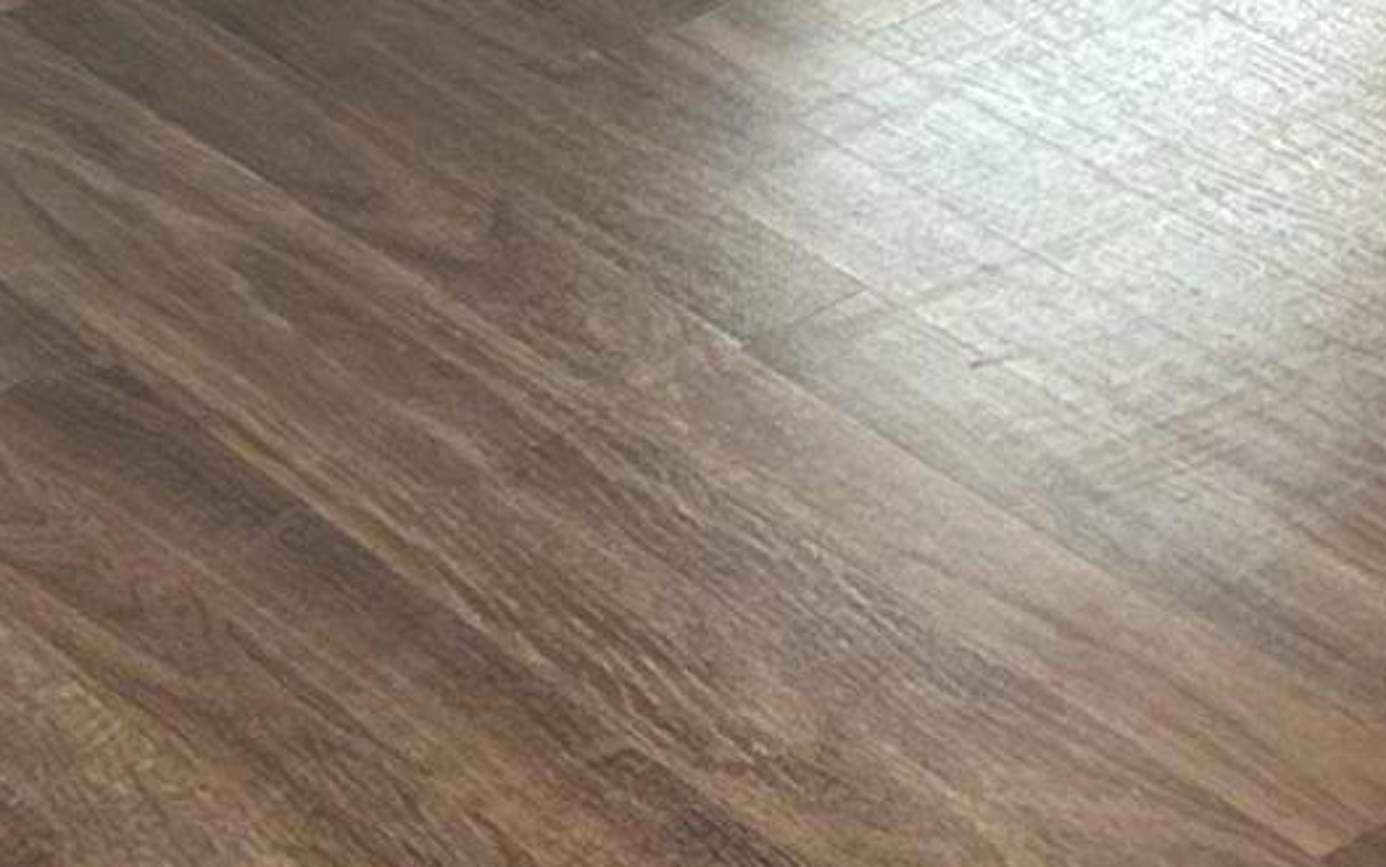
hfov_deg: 12.2
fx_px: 6083
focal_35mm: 161
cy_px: -1665
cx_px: 2269
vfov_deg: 7.3
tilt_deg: -9.9
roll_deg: +6.7
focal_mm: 5.7
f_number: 1.5
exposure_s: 1/60
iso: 80
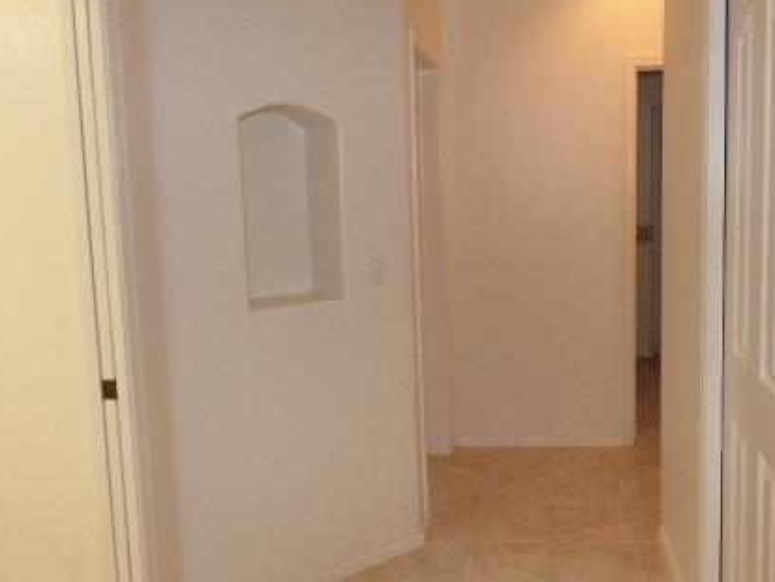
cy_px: 255
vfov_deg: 45.4
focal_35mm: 31
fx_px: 694
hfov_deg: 57.4
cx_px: 499
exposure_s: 1/60
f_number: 2.8
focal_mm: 3.58
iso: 320
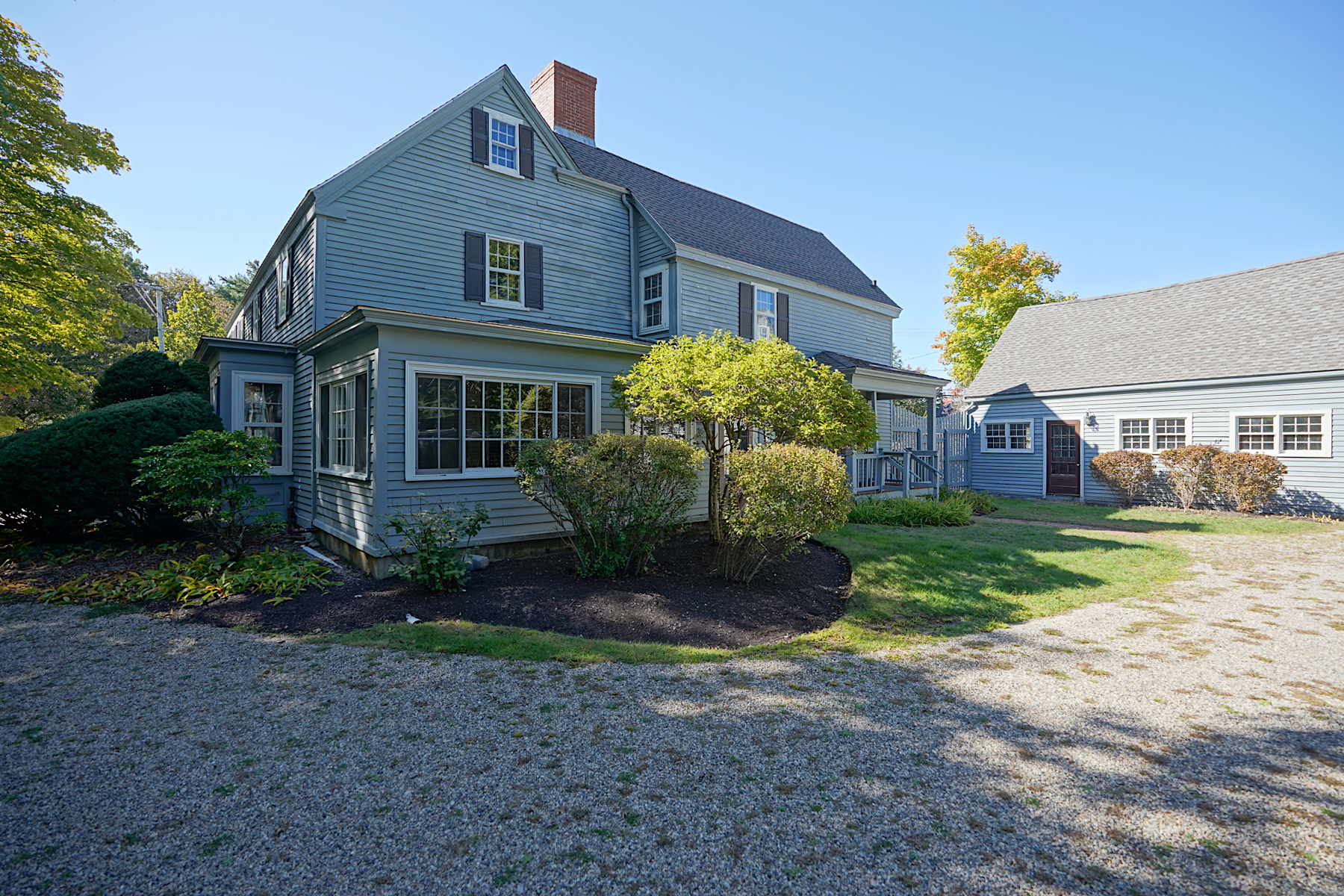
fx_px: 597
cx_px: 672
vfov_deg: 73.7
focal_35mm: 16
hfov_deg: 96.7
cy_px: 448
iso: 100
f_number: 5
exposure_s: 1/100
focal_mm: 16
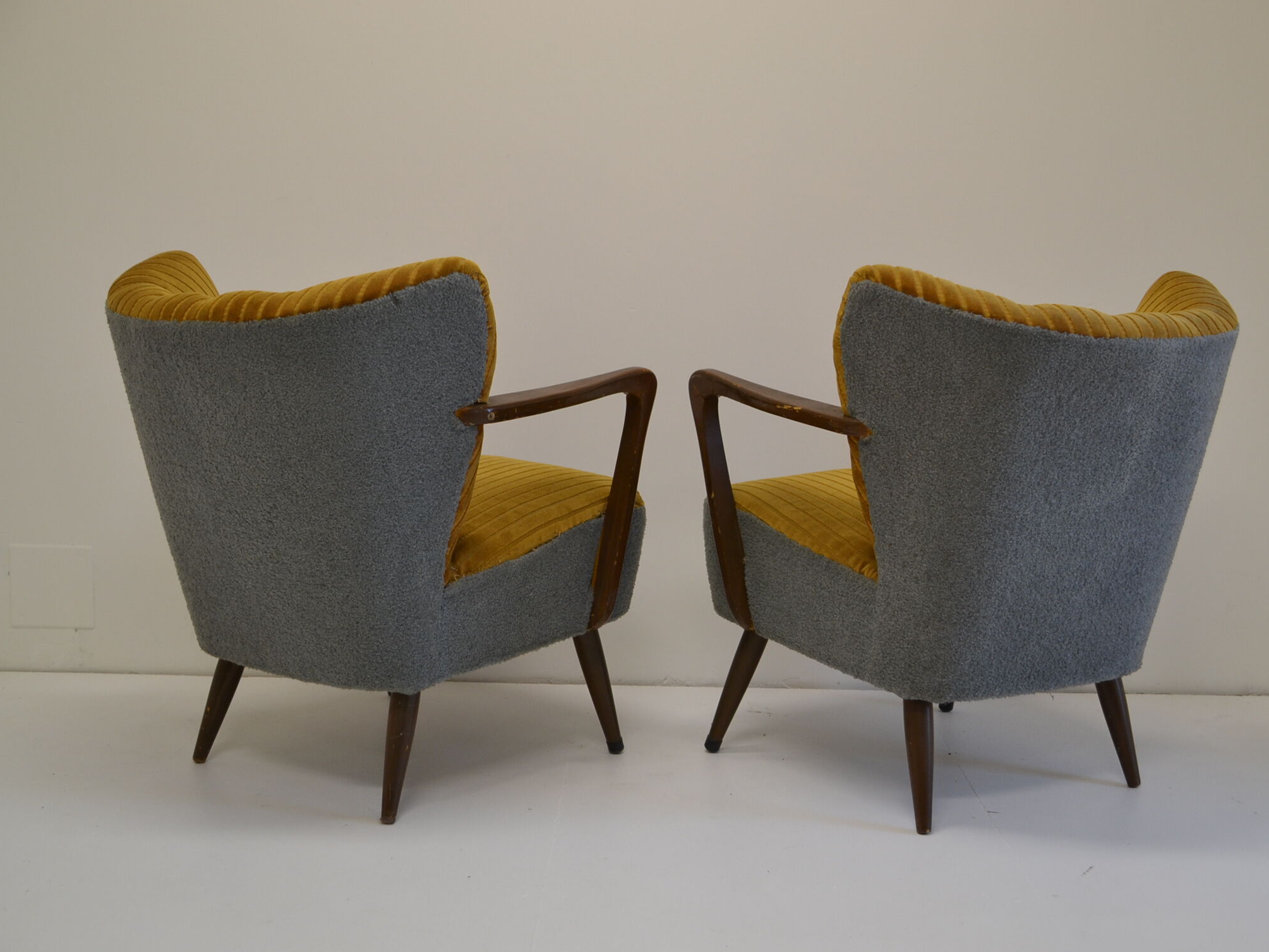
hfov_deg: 43.8
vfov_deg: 33.6
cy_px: 474
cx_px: 690
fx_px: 1576
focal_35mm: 43
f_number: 4
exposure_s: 1/60
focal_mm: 26
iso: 400
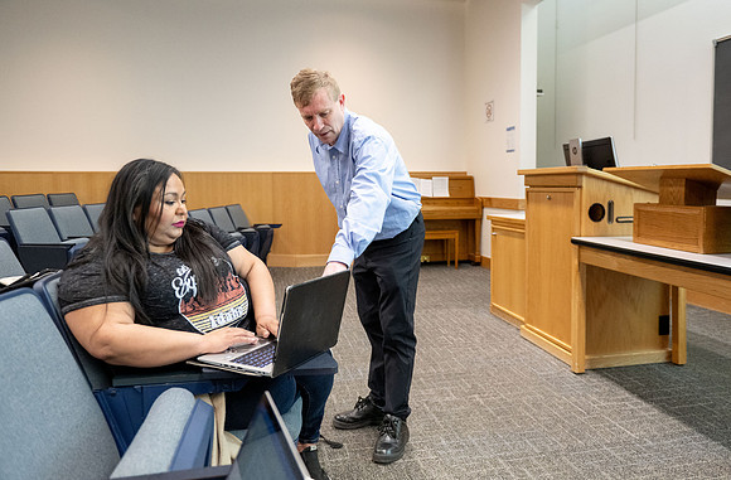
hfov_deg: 67.0
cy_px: 213
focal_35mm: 27
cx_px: 406
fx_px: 551
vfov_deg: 47.0
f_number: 2.8
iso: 3200
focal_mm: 24
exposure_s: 1/200
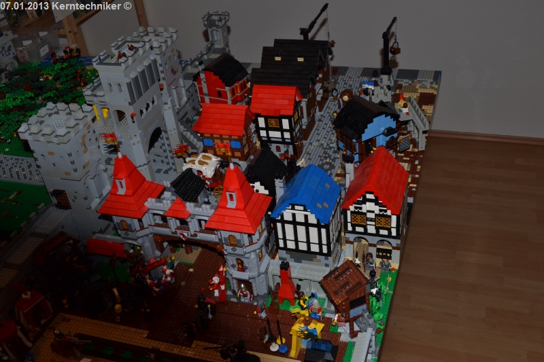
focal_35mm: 39
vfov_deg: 34.2
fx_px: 589
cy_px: 181
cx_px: 272
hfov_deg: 49.6
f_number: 8
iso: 110
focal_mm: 26
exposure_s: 1/60
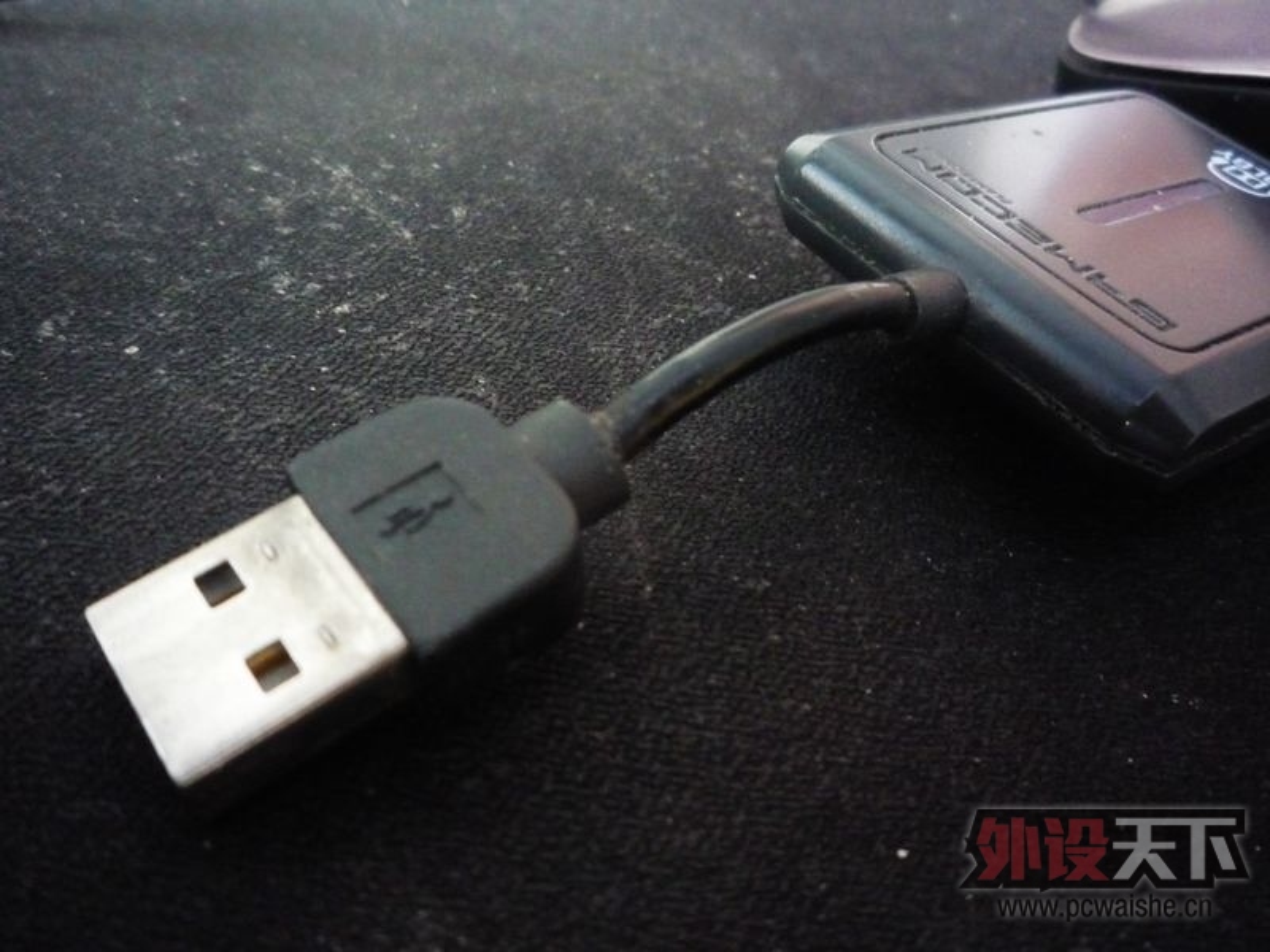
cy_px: 476
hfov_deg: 56.8
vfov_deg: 44.2
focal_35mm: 32
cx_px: 635
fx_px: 1174
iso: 800
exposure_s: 1/10
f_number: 3.3
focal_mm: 5.2
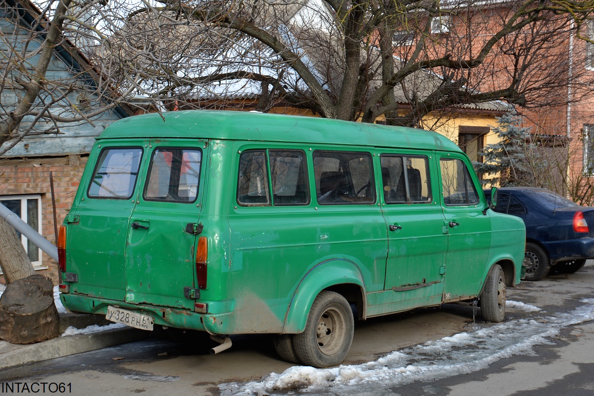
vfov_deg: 23.8
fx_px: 940
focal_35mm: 57
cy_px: 198
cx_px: 297
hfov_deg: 35.1
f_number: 6.3
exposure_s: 1/160
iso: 200
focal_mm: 38
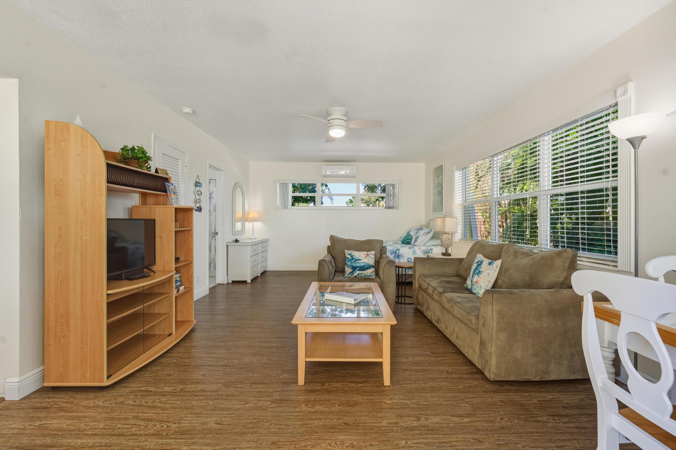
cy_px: 225
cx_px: 338
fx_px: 282
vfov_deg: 77.3
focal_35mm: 15
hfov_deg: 100.4
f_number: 8
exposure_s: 1/50
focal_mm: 15
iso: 100
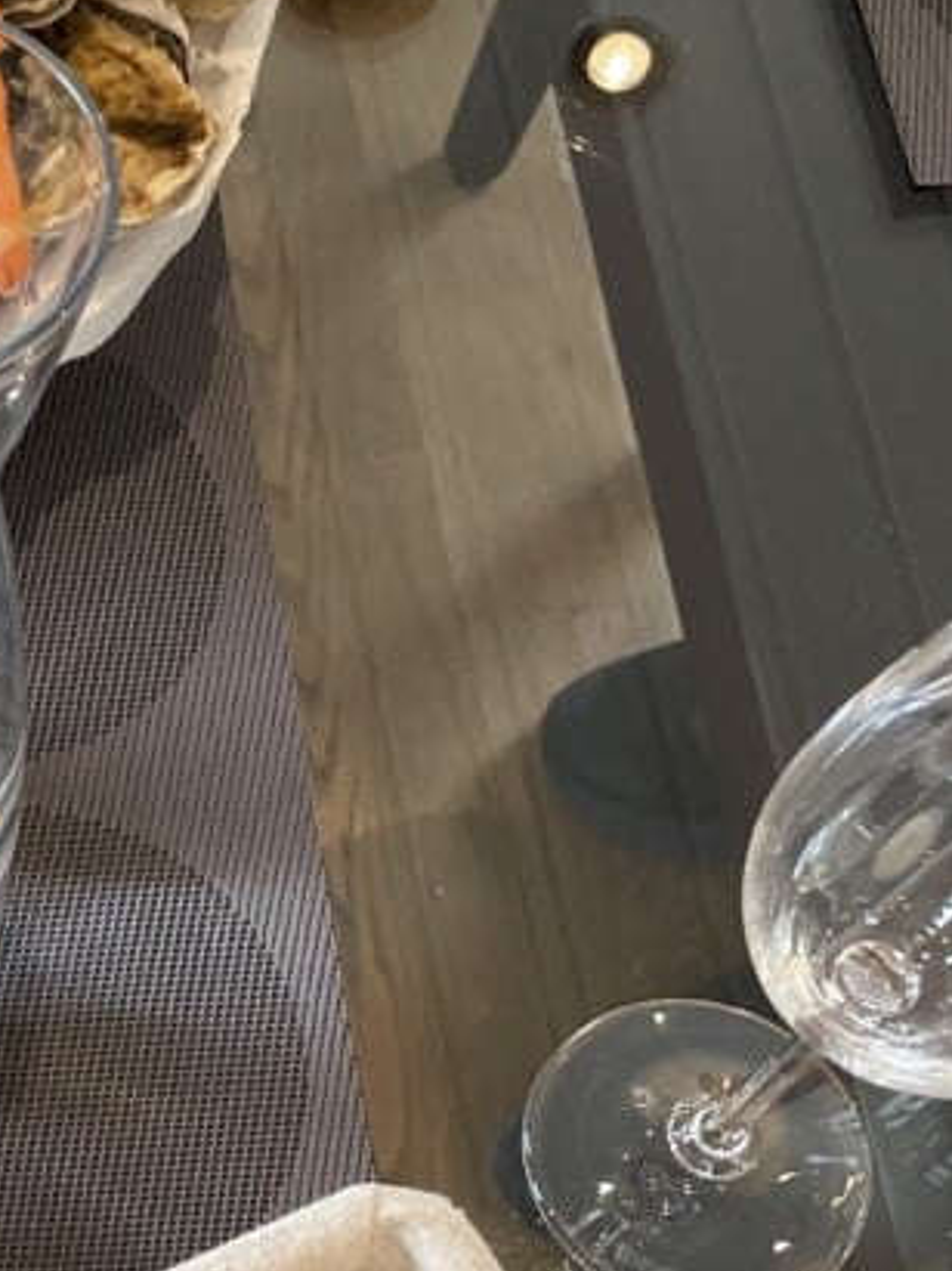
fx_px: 2788
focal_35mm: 76
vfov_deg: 24.6
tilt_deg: -71.0
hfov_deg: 17.6
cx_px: -436
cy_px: 1246
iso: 80
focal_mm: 4.2
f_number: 1.6
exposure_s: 1/100
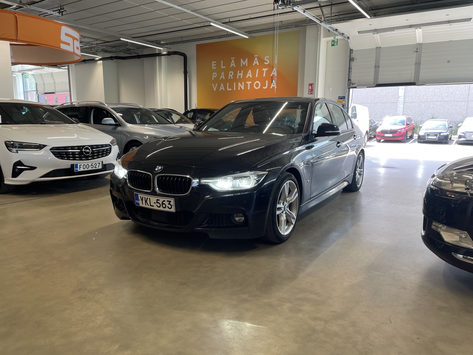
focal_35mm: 26
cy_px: 178
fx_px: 355
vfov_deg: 53.1
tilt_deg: -8.5
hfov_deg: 67.3
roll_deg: -0.6
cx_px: 236
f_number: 1.6
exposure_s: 1/100
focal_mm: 4.2
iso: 40
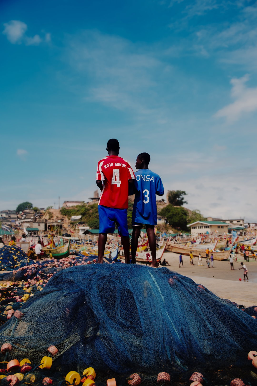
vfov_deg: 55.1
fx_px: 369
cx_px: 128
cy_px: 193
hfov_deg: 38.4
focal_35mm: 34
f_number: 4
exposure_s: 1/2500
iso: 100
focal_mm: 23
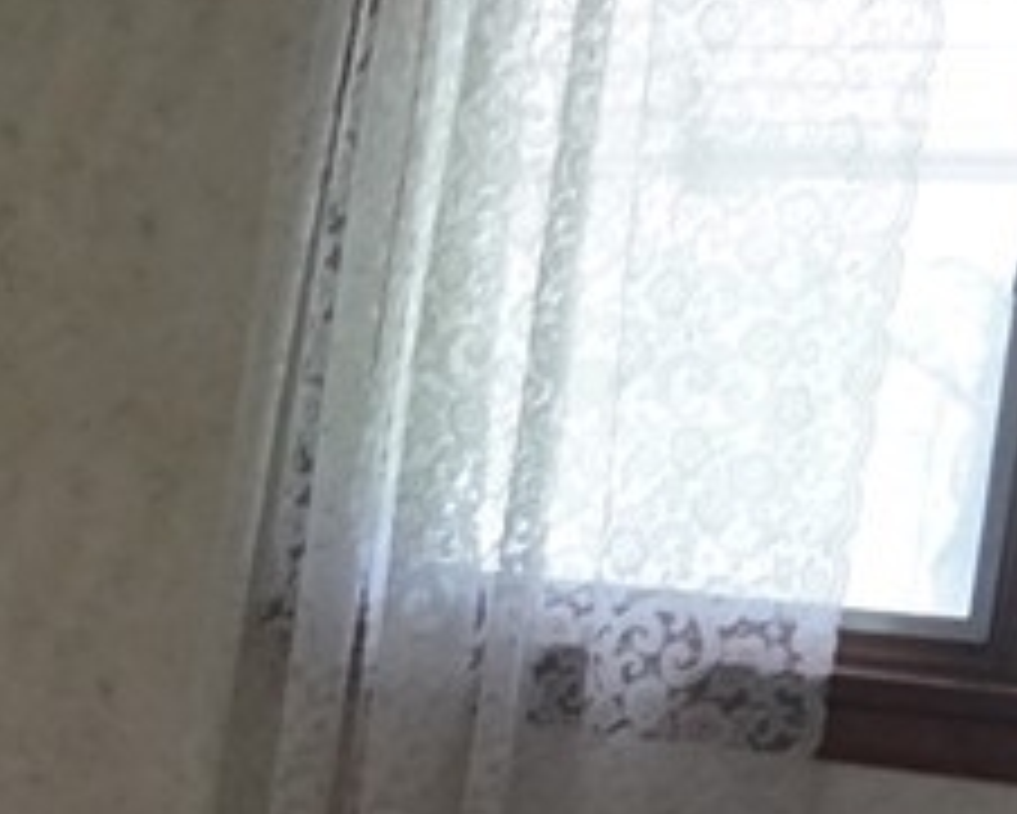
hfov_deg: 15.1
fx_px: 3252
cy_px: 1088
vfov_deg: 13.7
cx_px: -886
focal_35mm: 108
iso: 1600
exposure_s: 1/160
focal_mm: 16
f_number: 3.5
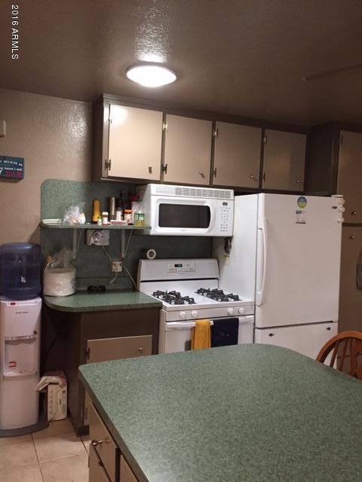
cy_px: 241
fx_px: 404
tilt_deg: -3.1
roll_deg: -2.2
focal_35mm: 29
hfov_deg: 48.2
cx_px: 181
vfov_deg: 61.7
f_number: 2.2
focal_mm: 4.15
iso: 200
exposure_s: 1/30
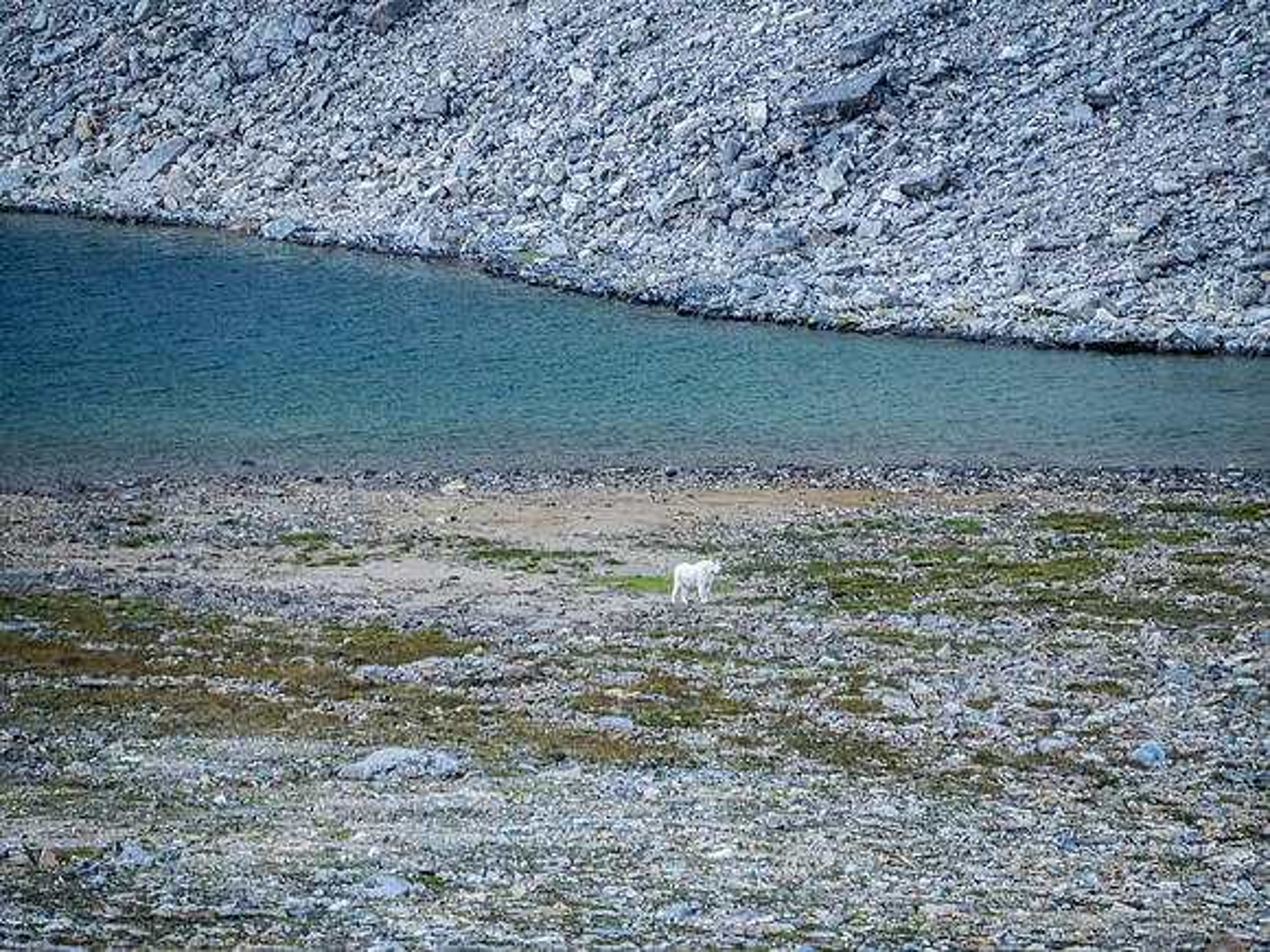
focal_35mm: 300
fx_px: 11006
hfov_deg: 6.6
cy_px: 476
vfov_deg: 5.0
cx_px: 635
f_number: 5.6
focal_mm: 150
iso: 1000
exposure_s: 1/320
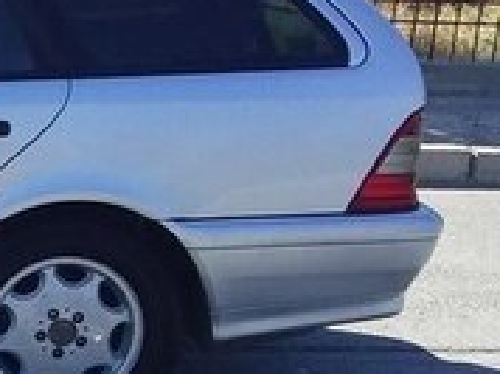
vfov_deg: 12.8
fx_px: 1659
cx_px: -371
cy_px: 316
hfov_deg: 15.1
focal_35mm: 115
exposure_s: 1/632
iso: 40
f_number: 2.2
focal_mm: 3.3
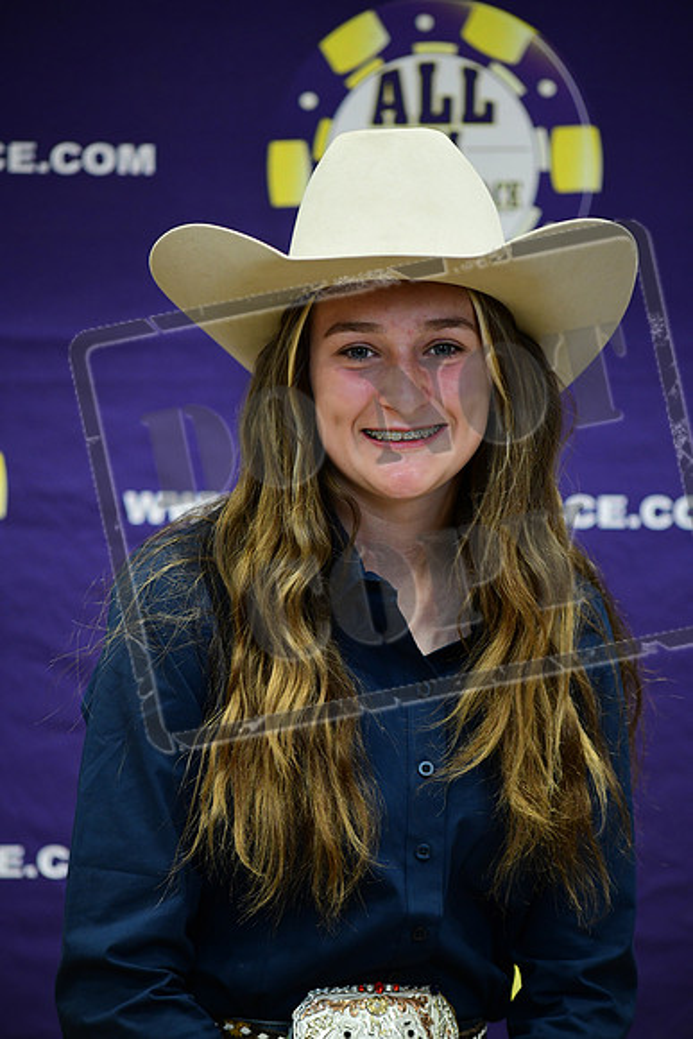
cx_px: 346
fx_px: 3607
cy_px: 520
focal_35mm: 125
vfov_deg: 16.4
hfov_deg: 11.0
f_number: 4.5
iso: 3200
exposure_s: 1/250
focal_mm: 125
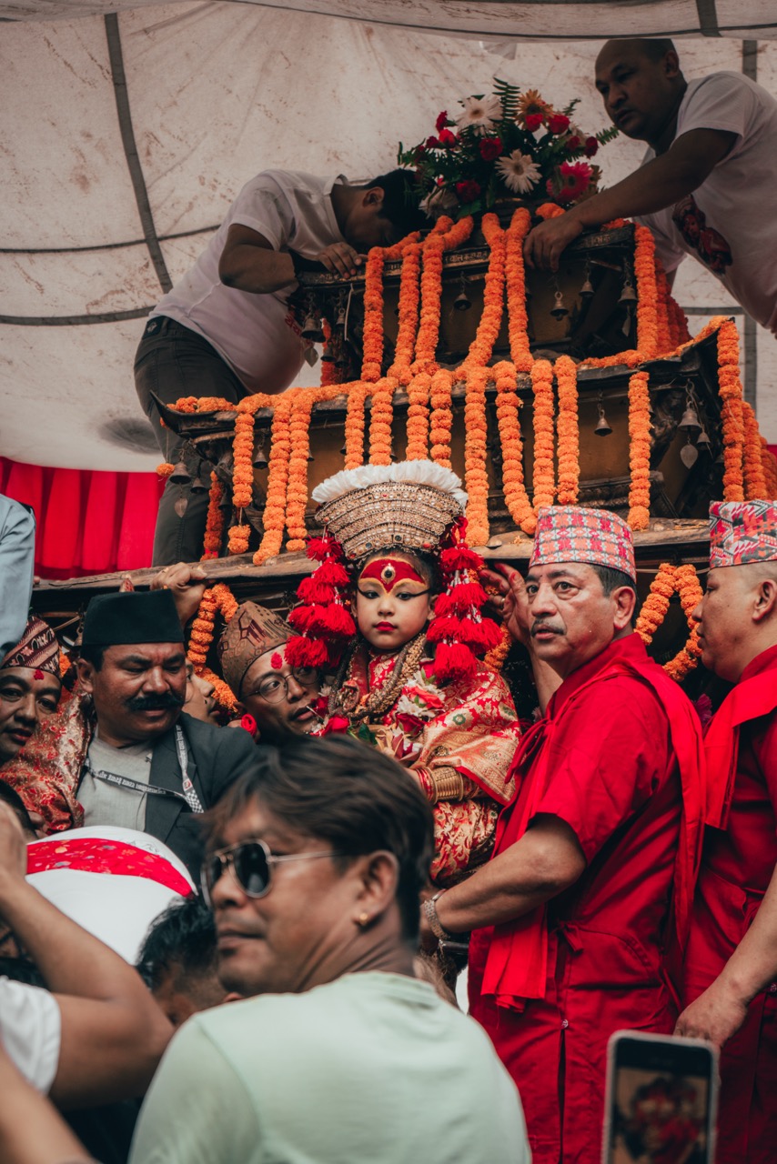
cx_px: 388
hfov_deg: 19.5
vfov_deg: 28.8
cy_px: 582
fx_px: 2265
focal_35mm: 70
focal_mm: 70
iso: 640
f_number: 5.6
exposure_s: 1/200
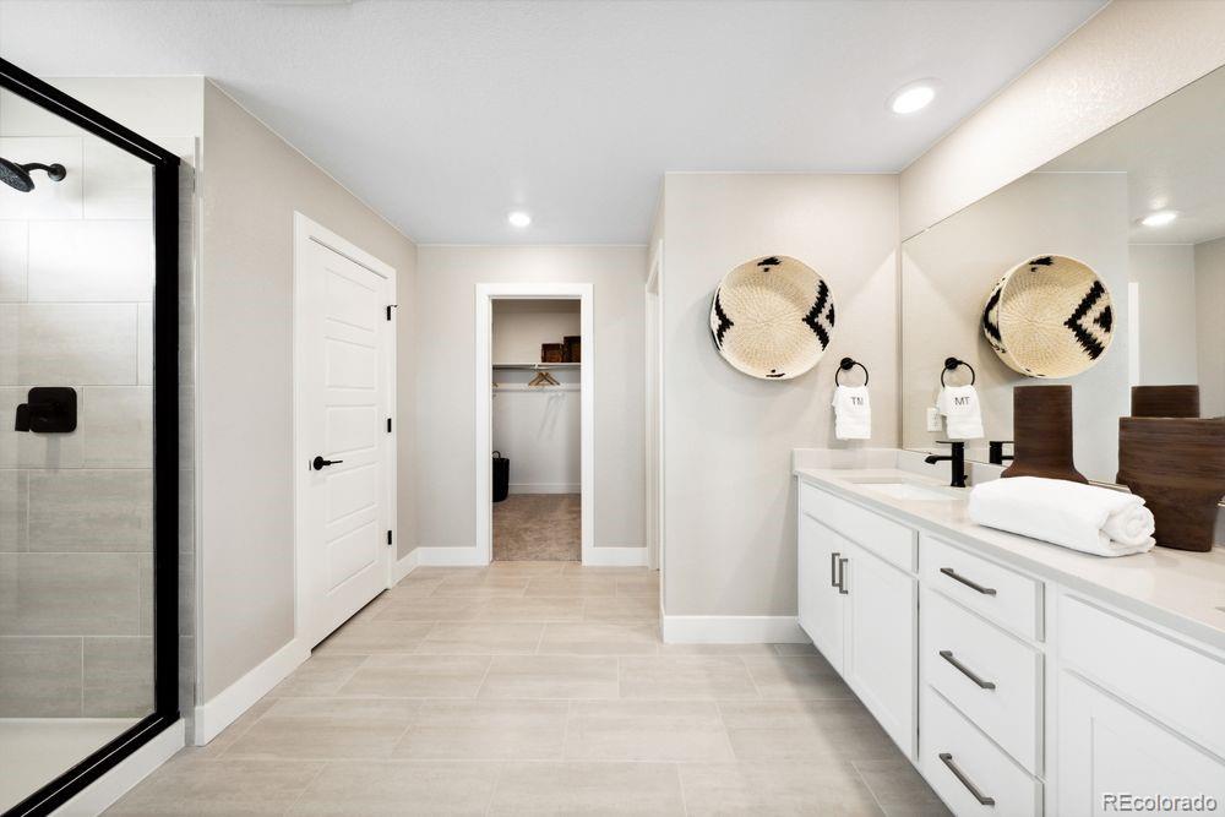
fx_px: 408
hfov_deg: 112.6
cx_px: 612
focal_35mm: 12
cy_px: 408
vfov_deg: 90.0
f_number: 10
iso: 500
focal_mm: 12
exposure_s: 1/20
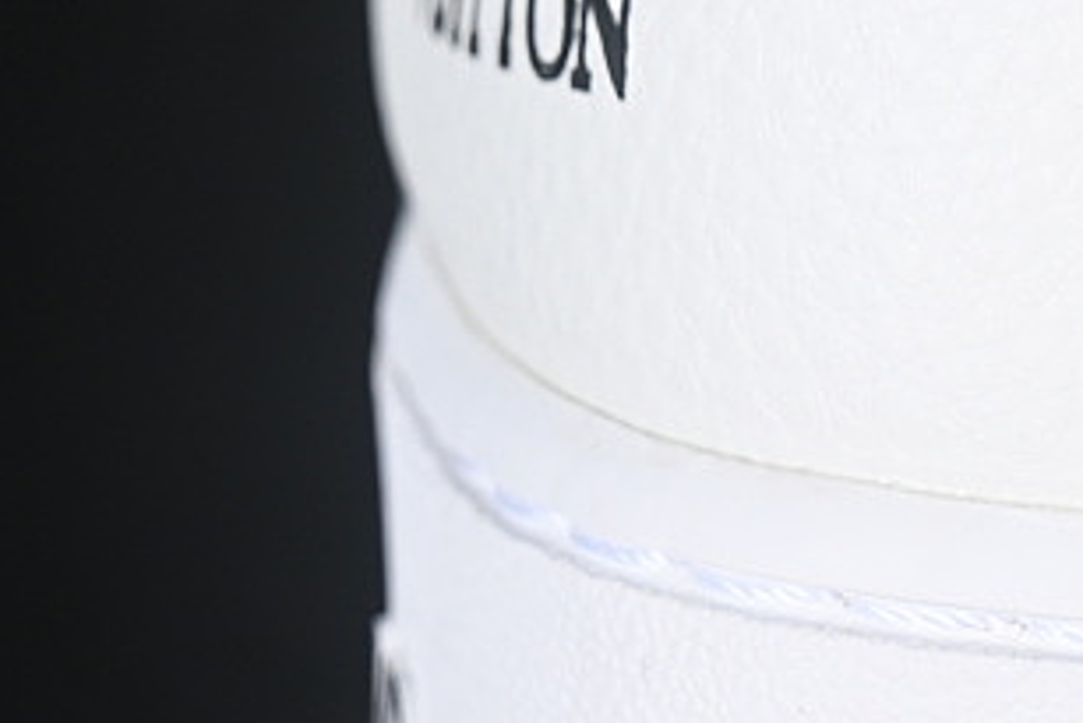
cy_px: -88
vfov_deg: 5.2
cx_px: 1337
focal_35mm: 264
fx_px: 7945
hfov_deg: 7.7
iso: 160
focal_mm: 50
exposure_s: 1/80
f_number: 7.1
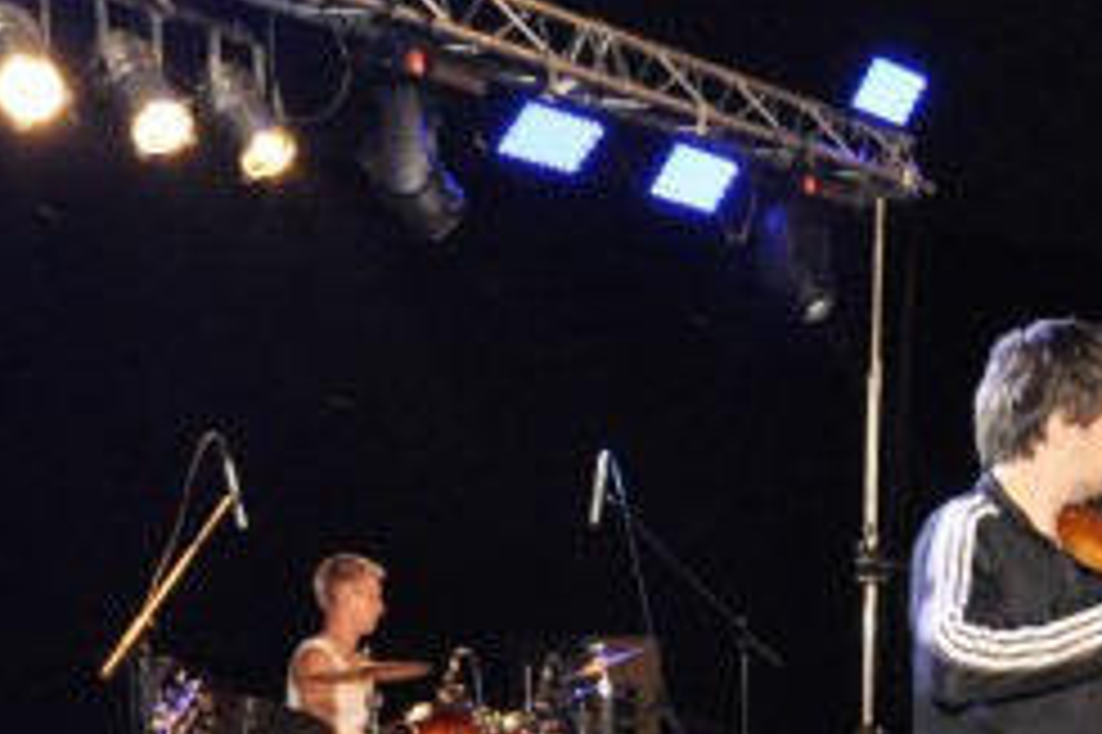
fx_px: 1682
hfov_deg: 35.9
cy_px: 896
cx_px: 724
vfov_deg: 22.5
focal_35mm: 55
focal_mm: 10
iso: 2000
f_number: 8
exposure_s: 1/15
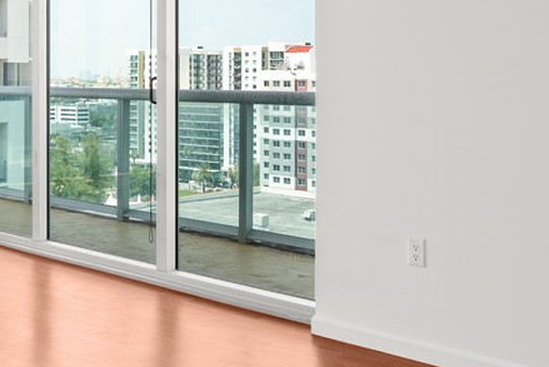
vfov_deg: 24.7
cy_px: 82
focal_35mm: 54
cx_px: 38
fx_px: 824
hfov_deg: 34.5
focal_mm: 14
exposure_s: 1/60
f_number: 4
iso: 100
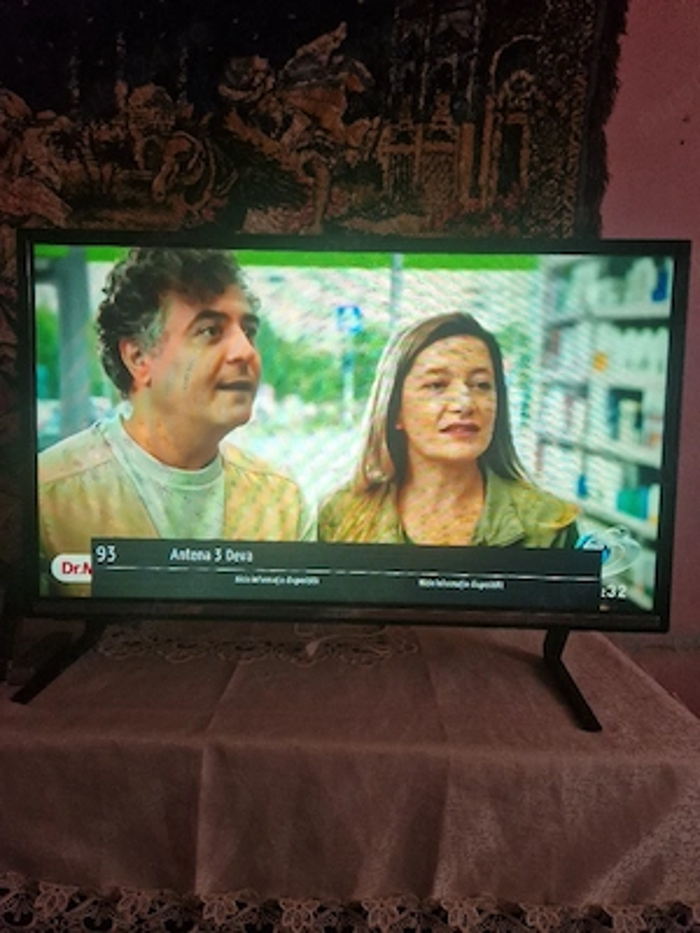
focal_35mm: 23
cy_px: 466
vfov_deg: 73.9
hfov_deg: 58.9
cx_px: 350
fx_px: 620
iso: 200
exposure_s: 1/182
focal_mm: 5.4
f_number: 1.8
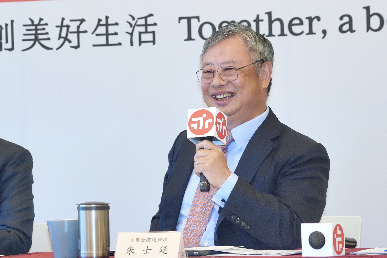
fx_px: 2290
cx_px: 194
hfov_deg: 9.7
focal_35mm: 213
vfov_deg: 6.4
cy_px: 129
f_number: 5.6
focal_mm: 142
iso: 1600
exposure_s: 1/160
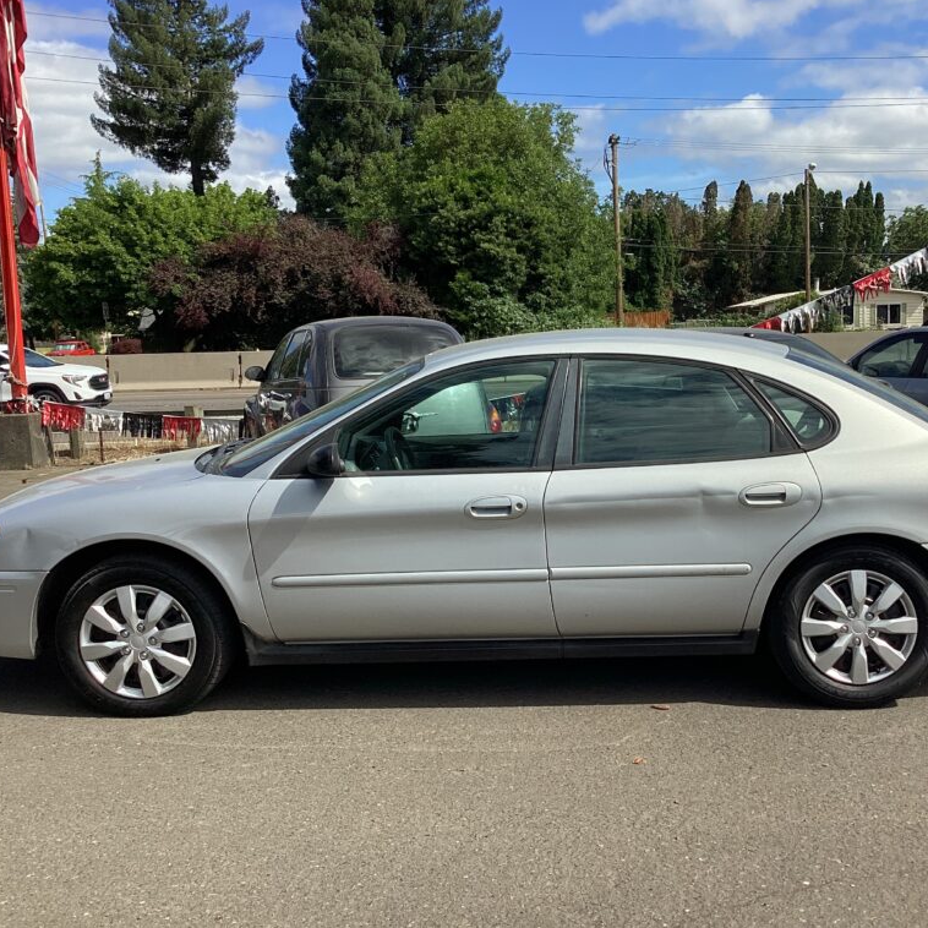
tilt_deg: -8.7
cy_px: 460
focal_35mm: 37
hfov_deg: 44.6
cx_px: 575
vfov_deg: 44.9
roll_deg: +2.3
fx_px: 1122
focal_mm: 3.3
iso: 25
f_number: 2.4
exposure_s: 1/1381
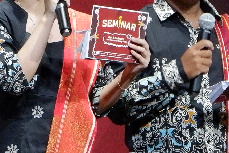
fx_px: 2626
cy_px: 146
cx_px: 100
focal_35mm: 413
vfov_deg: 3.3
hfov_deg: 5.0
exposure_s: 1/140
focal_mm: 50
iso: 3200
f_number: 5.6
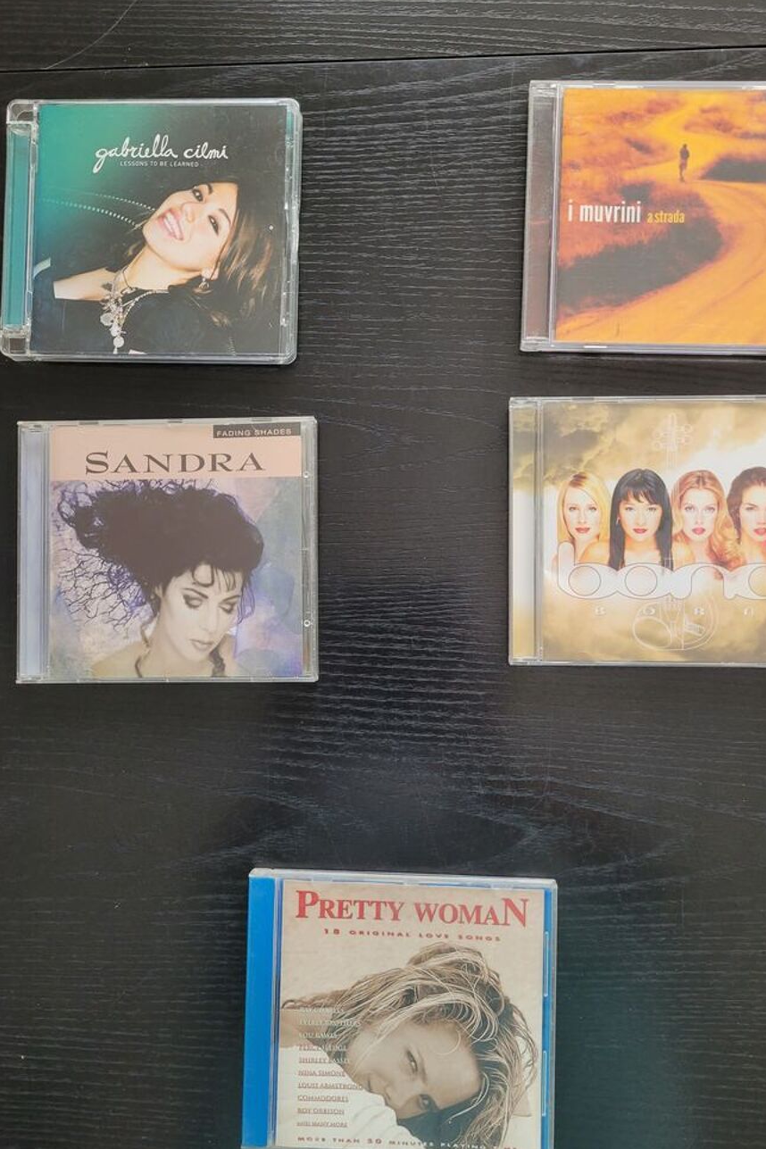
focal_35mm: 28
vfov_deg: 65.5
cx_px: 417
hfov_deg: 46.3
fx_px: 894
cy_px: 591
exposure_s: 1/120
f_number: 1.8
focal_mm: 5.4
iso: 160
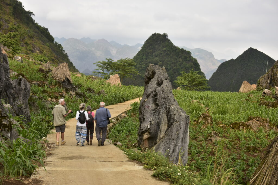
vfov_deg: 27.0
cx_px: 139
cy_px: 92
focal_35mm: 50
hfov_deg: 39.6
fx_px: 386
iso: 800
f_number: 6.3
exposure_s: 1/1000
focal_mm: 50
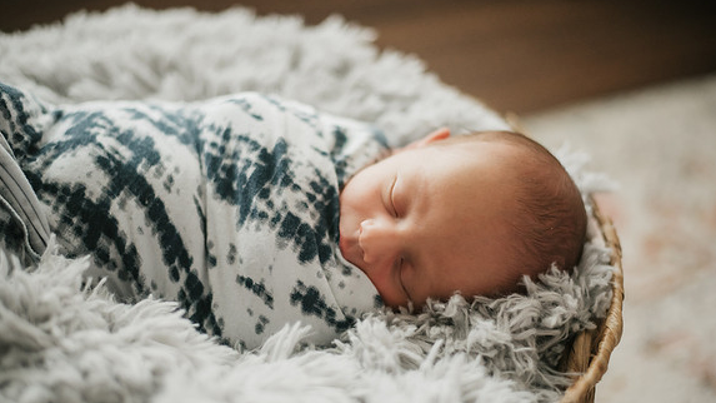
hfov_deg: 39.2
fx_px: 1006
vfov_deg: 22.6
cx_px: 357
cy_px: 207
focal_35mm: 53
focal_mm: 50
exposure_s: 1/640
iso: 1000
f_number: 1.8
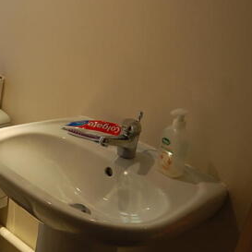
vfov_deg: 30.9
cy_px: 161
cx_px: -7
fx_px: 453
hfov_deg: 28.9
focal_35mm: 55
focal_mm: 18
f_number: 3.5
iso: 400
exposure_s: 1/40
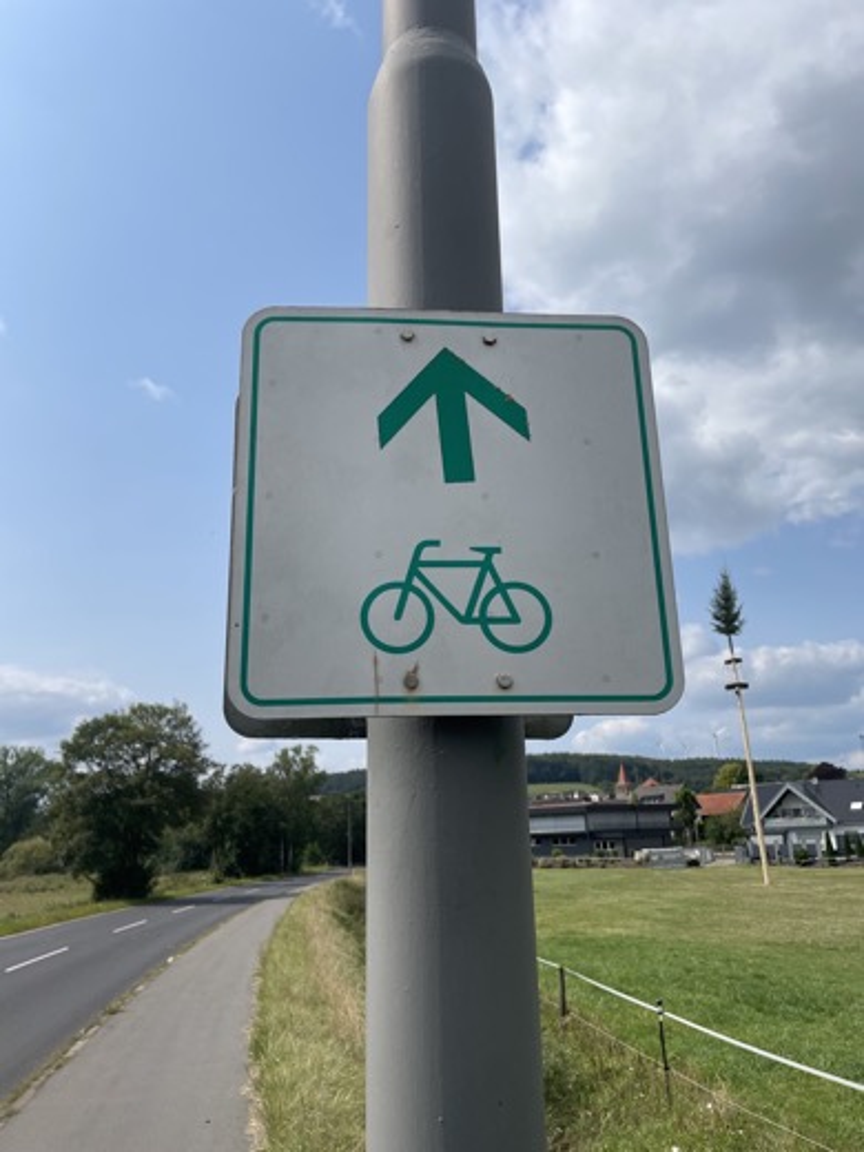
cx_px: 432
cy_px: 576
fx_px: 865
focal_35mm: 26
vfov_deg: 67.3
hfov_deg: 53.1
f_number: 1.6
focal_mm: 4.2
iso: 32
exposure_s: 1/6135
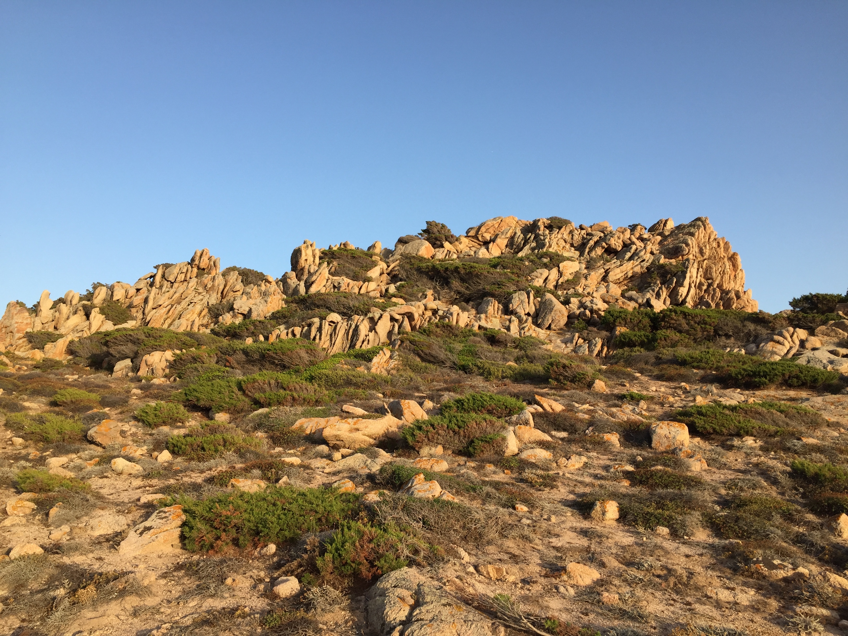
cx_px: 424
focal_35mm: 29
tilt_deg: +9.1
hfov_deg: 61.7
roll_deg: -1.7
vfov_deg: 48.2
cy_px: 318
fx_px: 710
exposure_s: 1/775
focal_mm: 4.15
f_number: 2.2
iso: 32
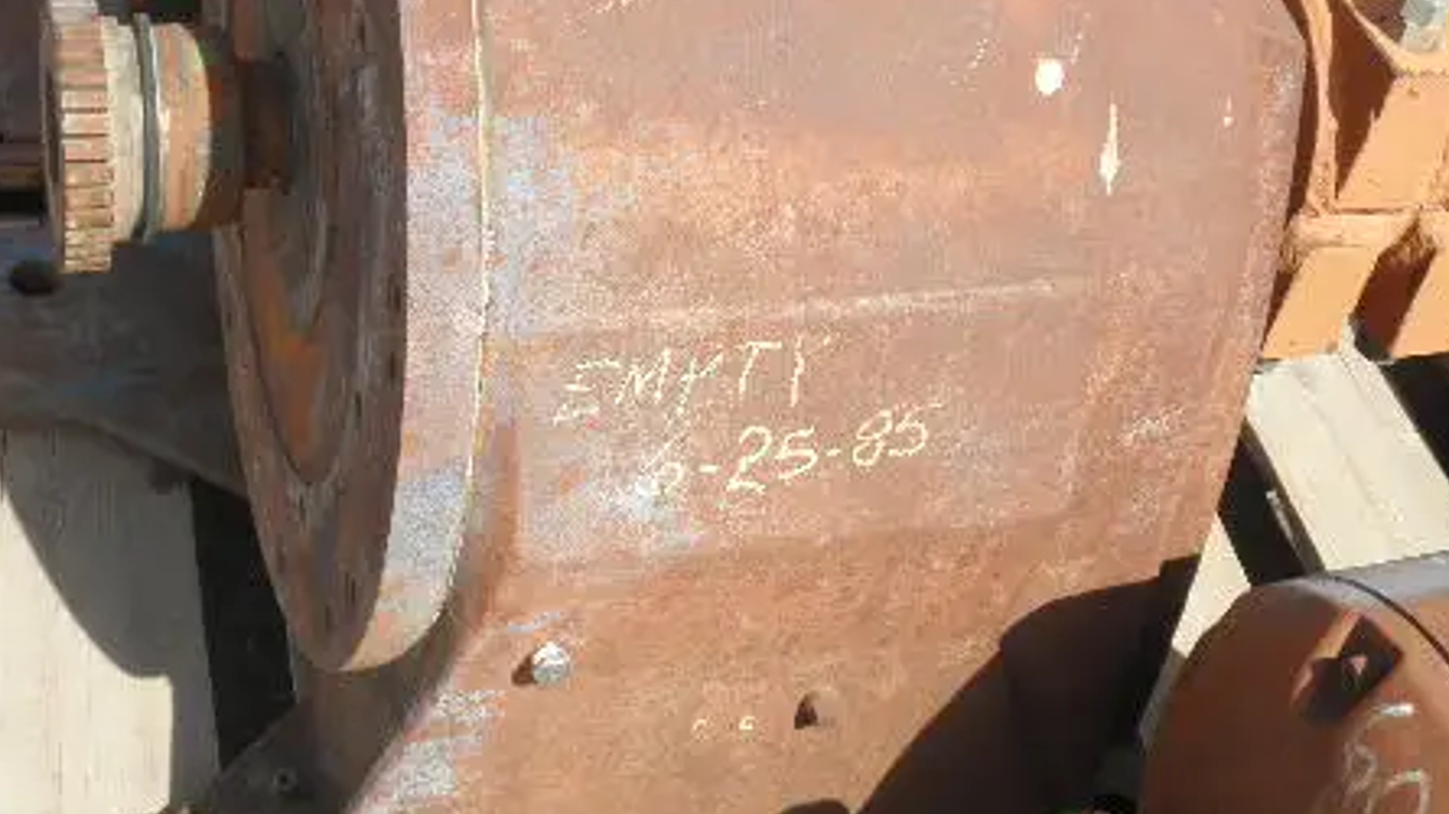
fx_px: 2650
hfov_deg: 30.6
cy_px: 300
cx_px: 768
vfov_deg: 17.4
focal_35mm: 69
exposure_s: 1/500
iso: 64
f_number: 3.4
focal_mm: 7.9
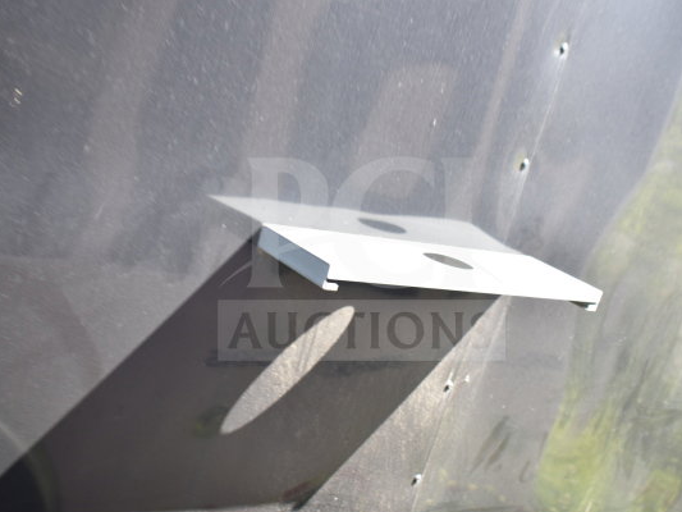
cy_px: 259
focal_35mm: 45
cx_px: 361
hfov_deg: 42.4
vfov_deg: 32.5
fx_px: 878
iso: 200
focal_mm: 27
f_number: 4.5
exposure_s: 1/80
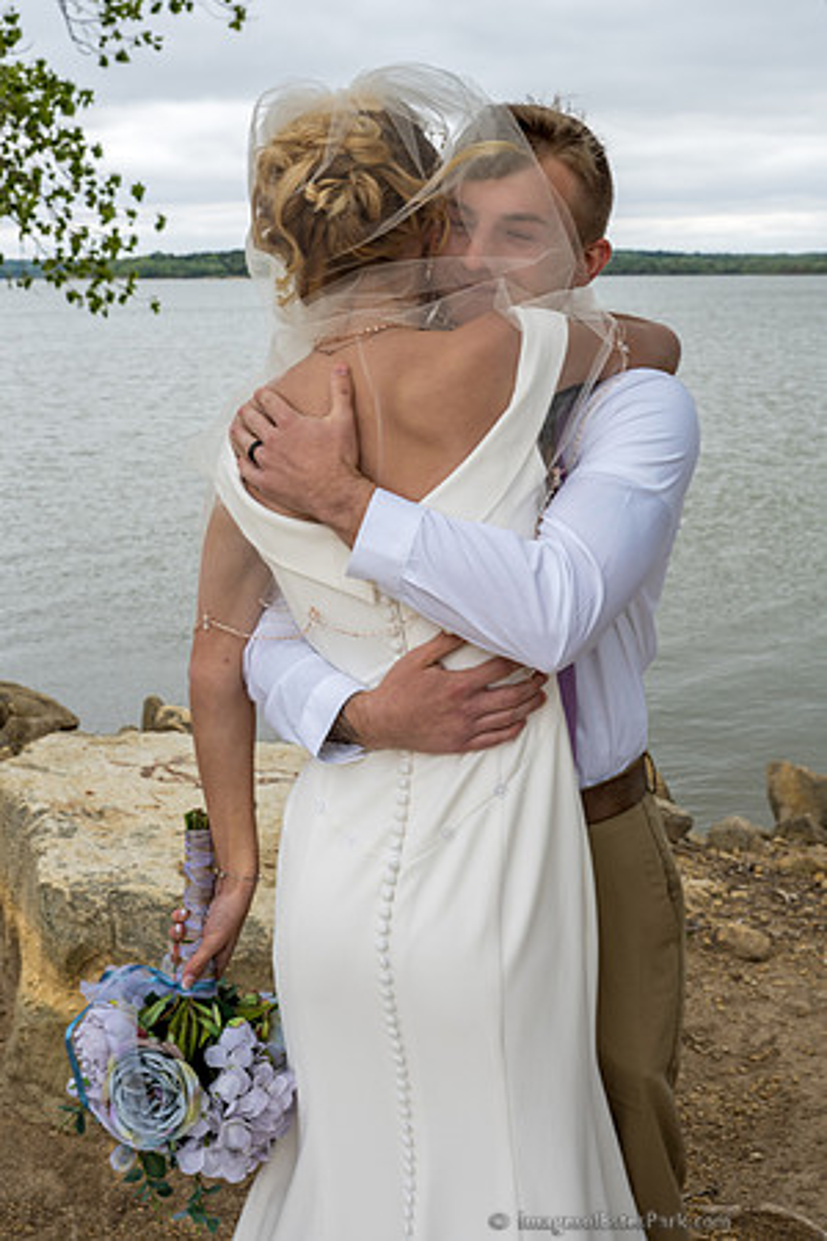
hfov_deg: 37.9
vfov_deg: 54.4
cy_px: 620
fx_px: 1206
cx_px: 414
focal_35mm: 35
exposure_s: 1/100
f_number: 8
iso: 100
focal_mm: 35
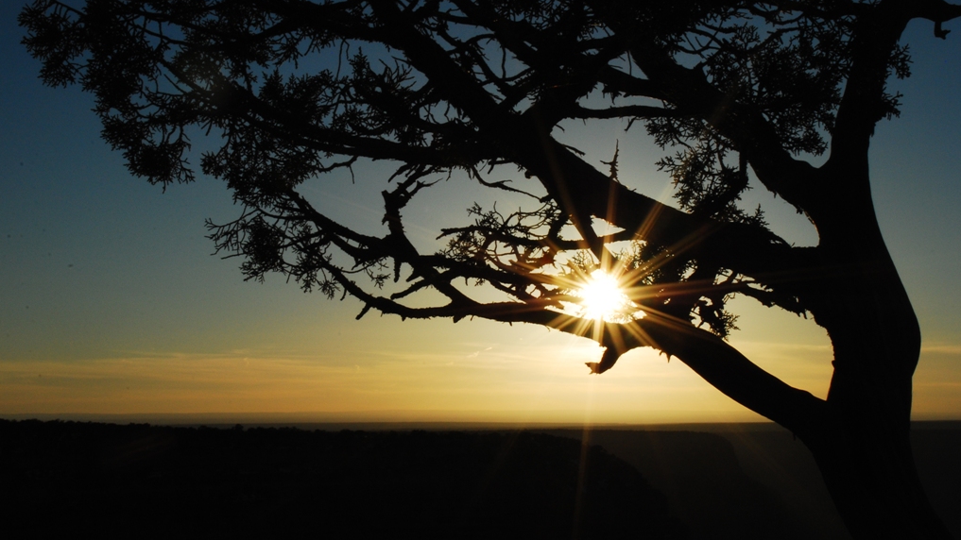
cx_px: 480
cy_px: 230
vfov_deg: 21.1
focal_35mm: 57
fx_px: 1452
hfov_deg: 36.6
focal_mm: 36
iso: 400
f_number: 32
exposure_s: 1/200
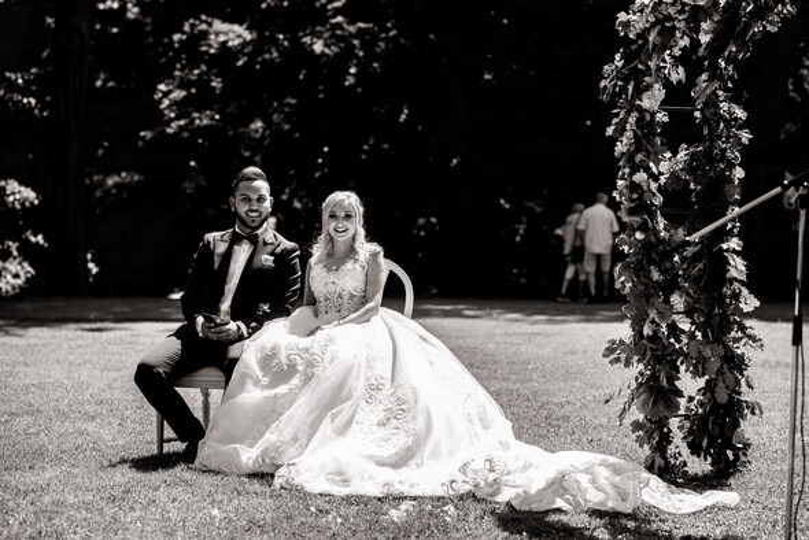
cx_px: 404
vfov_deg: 16.1
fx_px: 1911
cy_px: 270
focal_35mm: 85
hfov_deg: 23.9
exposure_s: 1/1250
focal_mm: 85
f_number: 3.5
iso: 160
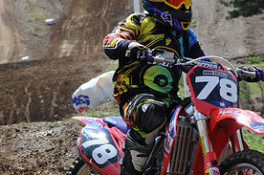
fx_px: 2423
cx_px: 177
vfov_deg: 4.1
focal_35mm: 331
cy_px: 97
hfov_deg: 6.2
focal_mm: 105
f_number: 9
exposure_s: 1/1000
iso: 400
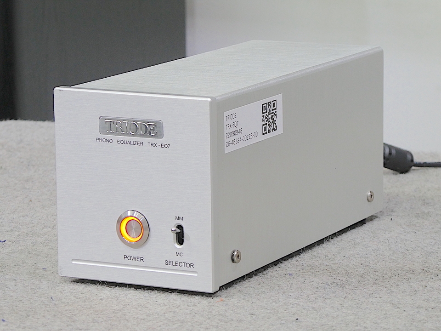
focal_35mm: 160
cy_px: 166
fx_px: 2038
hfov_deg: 12.3
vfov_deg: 9.3
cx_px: 220
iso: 200
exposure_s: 1/8
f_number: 5.5
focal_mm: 28.7
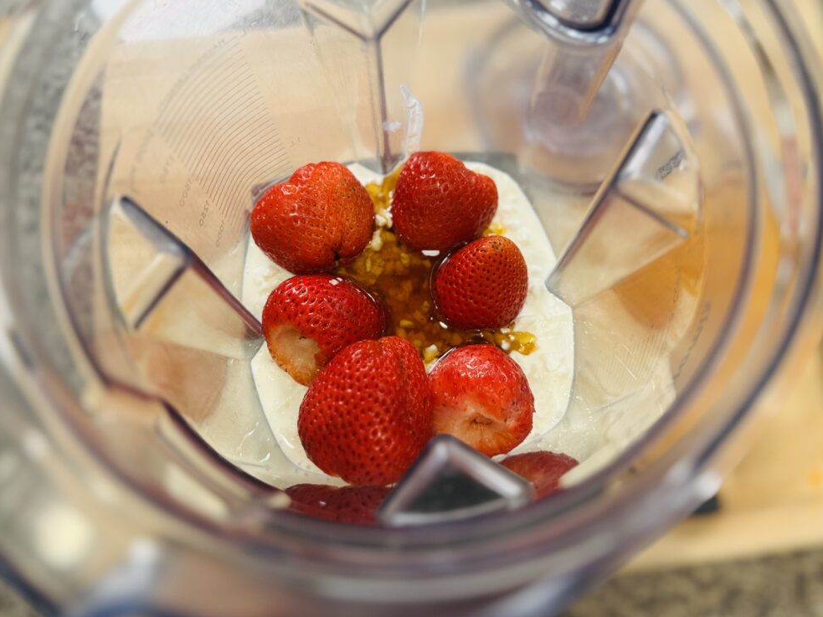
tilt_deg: -73.9
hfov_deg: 69.4
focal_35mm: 25
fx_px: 594
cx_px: 406
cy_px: 302
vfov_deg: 54.9
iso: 200
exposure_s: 1/120
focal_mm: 6.76
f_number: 1.78
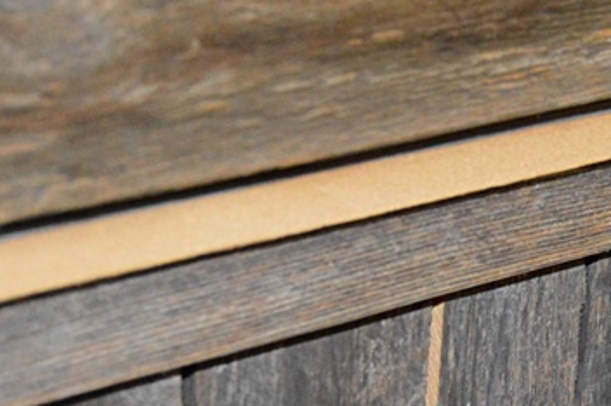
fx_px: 2170
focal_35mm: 128
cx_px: 733
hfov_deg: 15.4
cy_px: 292
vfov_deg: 10.7
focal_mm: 30
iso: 3200
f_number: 4.2
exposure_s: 1/60
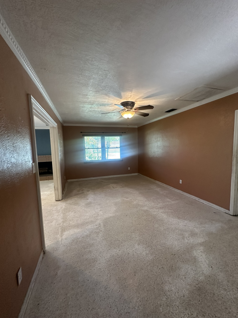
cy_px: 159
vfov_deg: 102.1
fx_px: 128
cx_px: 119
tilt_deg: -5.3
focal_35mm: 14
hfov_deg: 85.7
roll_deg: -0.6
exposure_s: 1/60
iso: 250
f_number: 2.2
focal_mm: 2.22
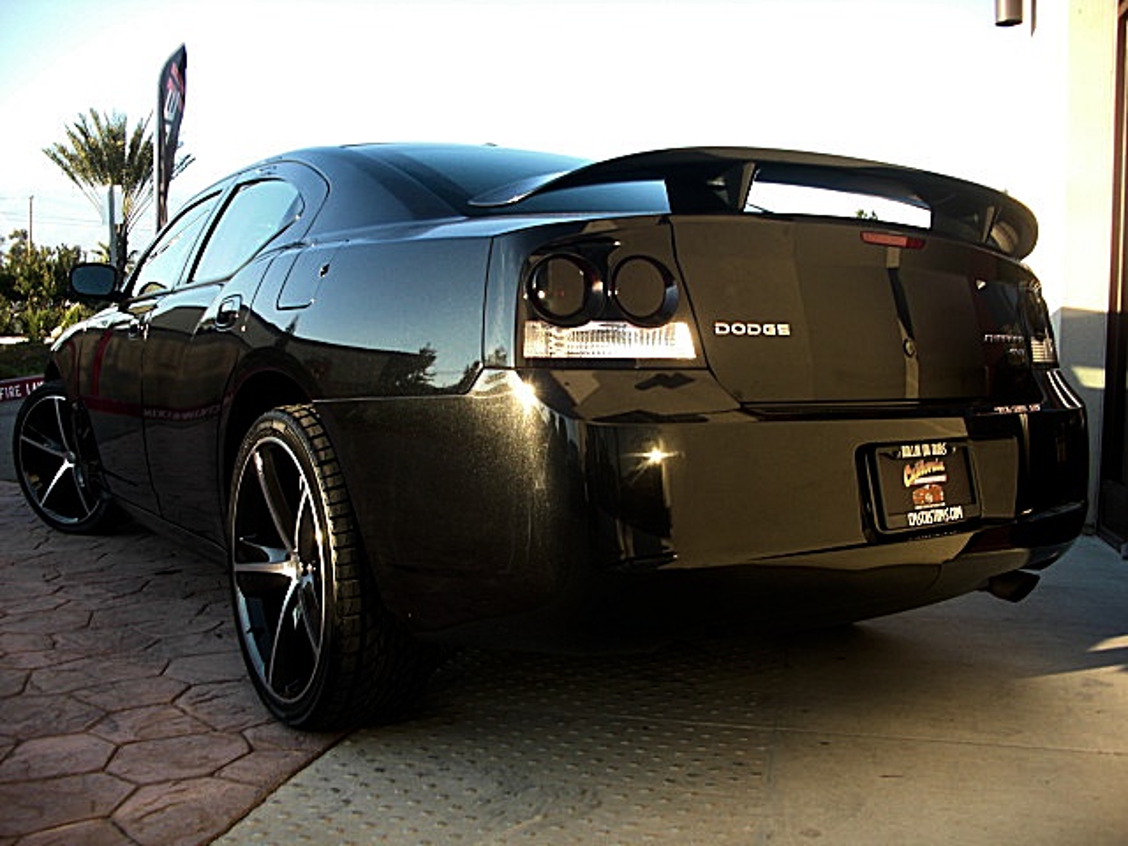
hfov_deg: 51.4
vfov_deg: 39.7
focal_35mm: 36
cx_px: 564
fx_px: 1173
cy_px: 423
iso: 50
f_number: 2.8
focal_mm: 6.3
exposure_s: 1/100
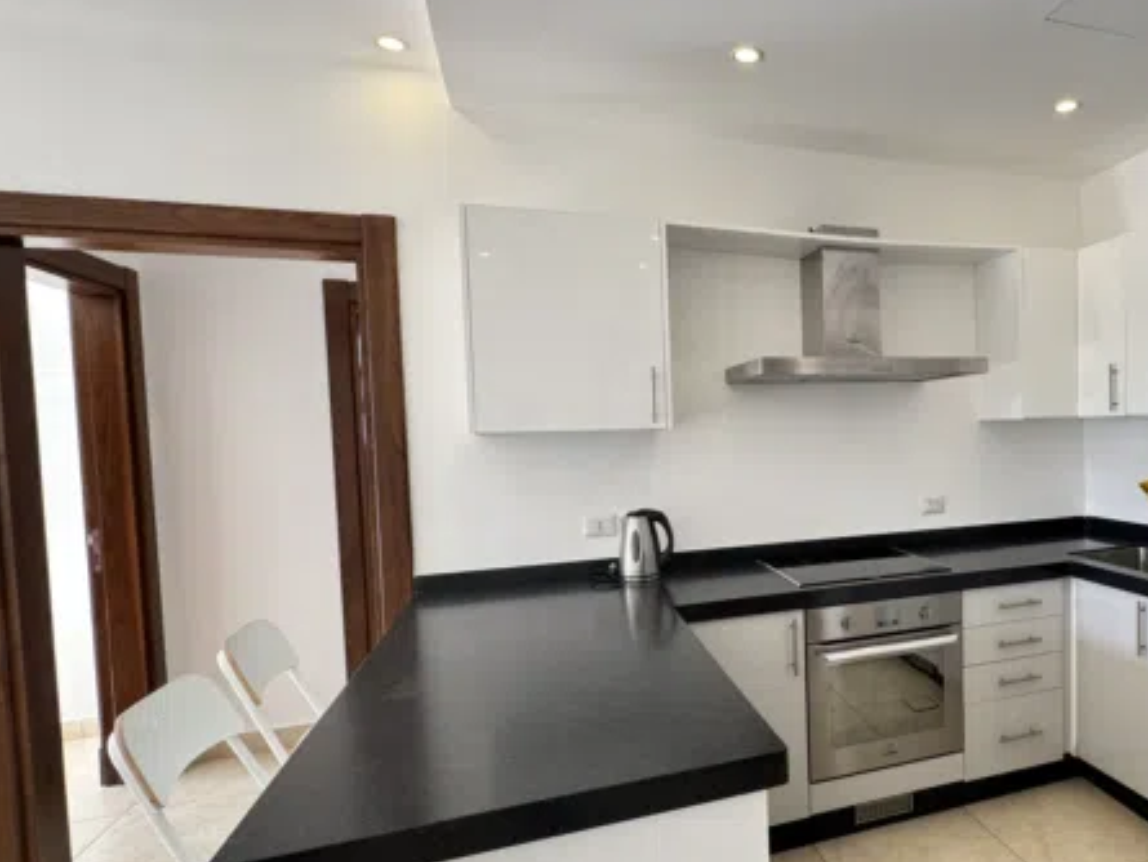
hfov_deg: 72.5
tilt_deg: -2.4
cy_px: 461
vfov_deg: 61.0
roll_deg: +1.0
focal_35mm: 22
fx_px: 730
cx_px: 820
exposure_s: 1/99
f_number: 2.2
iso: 160
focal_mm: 2.22
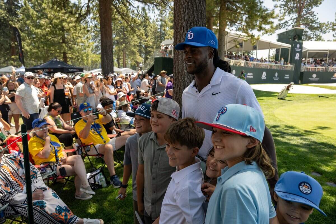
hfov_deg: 73.7
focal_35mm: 24
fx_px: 224
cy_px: 112
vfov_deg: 53.1
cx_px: 168
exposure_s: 1/500
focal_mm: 24
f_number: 5
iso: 400
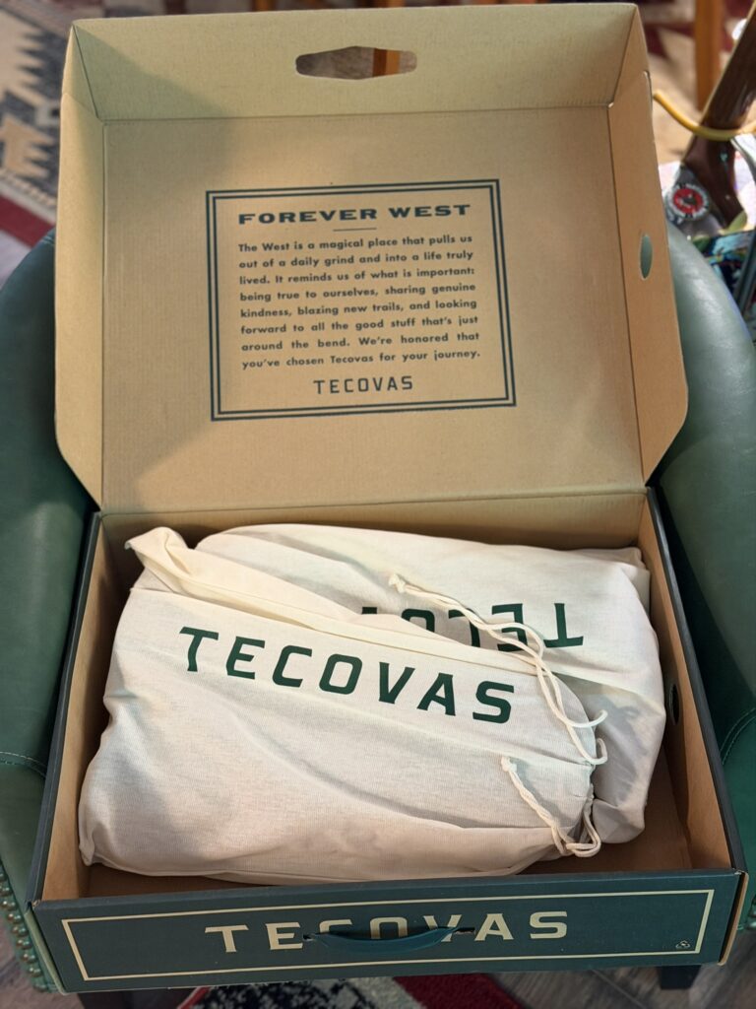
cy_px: 504
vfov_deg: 39.7
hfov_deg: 30.3
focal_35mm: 48
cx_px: 378
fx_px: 1398
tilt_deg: -45.2
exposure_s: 1/40
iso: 320
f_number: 1.78
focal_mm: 6.76
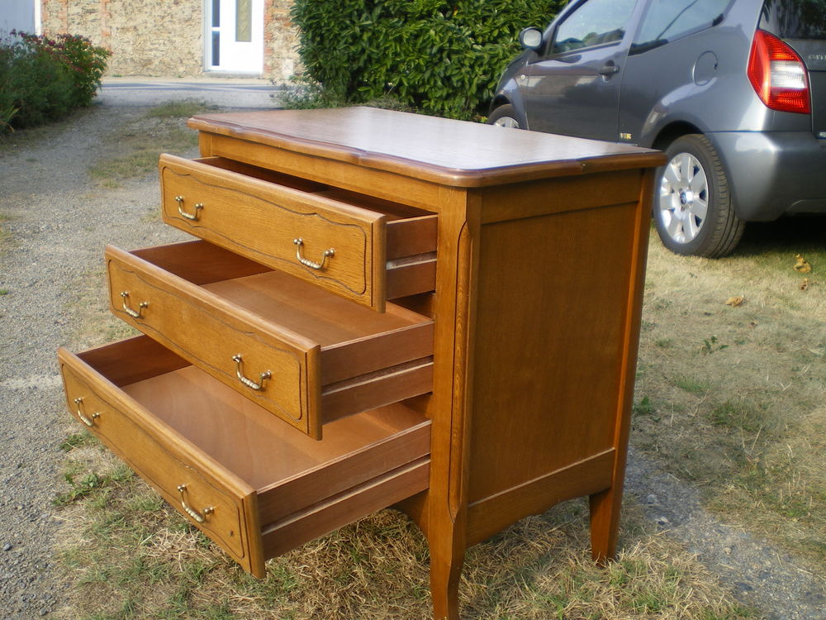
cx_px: 413
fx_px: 907
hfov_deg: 49.0
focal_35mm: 38
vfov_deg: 37.7
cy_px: 310
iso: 64
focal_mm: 6.3
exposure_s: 1/125
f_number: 3.1
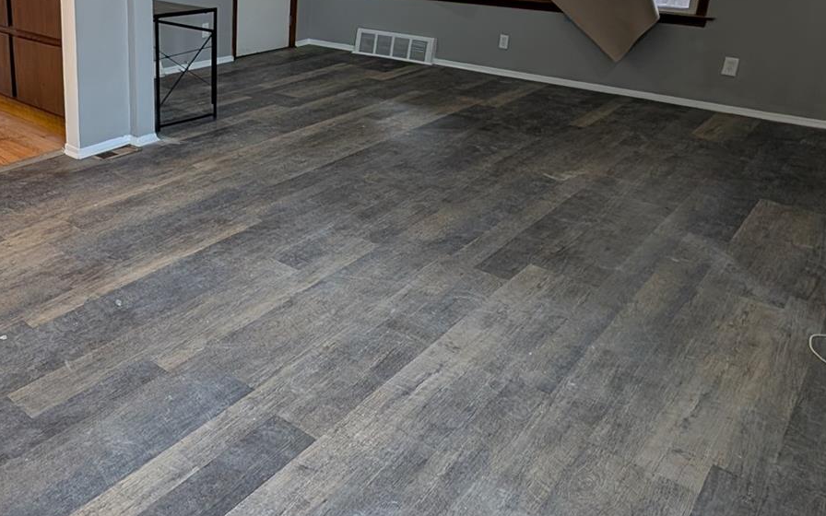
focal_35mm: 29
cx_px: 183
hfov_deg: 60.2
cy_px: 111
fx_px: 653
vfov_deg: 41.5
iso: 53
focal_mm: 2.02
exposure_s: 1/120
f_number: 1.7
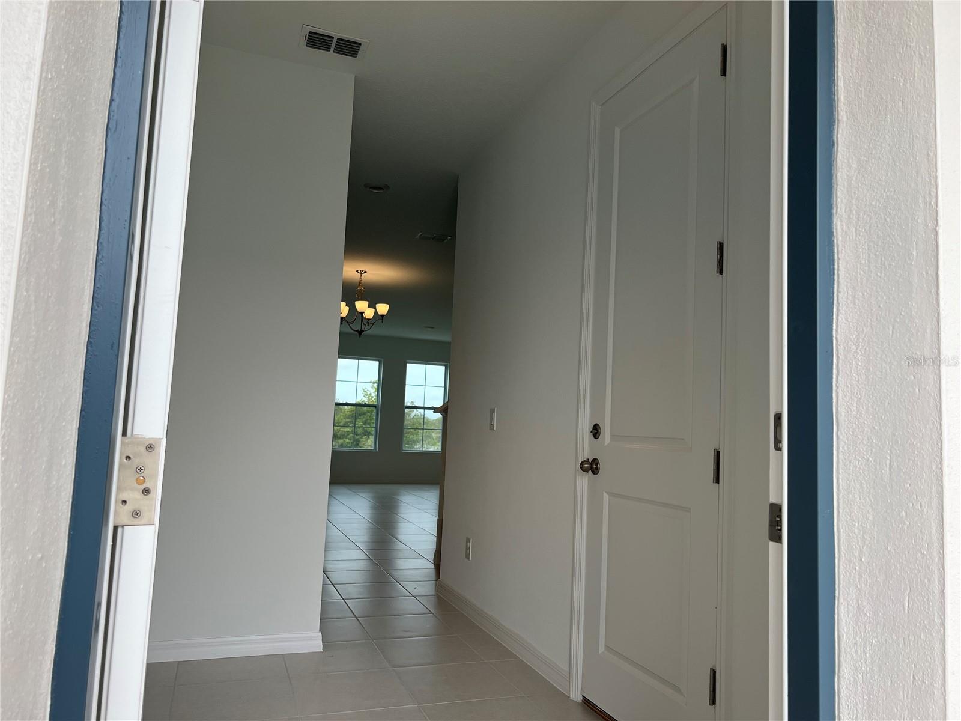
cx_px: 480
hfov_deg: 67.3
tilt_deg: +5.1
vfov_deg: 53.1
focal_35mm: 26
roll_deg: -2.1
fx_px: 722
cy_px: 360
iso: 50
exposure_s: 1/791
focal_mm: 5.7
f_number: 1.5
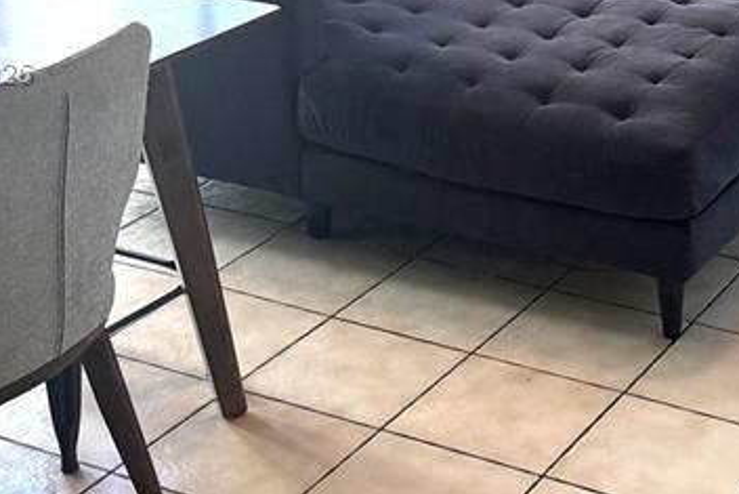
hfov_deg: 23.6
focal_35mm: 85
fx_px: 1745
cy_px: 76
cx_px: 588
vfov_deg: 15.9
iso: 200
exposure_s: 1/228
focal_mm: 6.76
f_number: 1.78
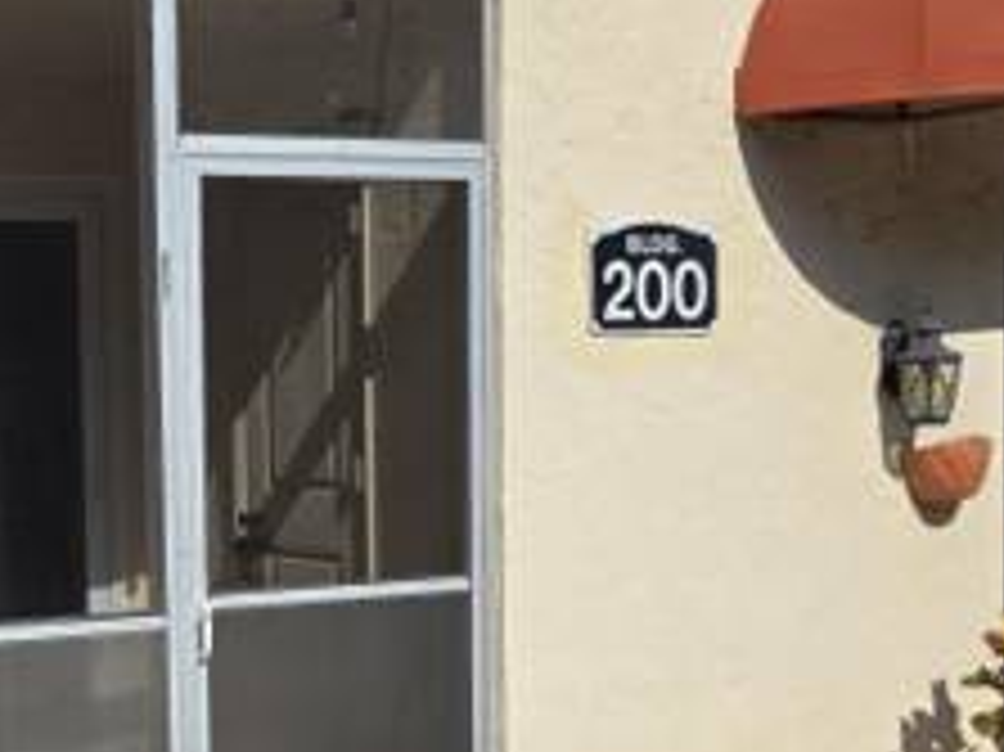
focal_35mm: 66
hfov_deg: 27.2
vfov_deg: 22.1
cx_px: -77
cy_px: 534
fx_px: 1913
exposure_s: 1/3151
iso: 25
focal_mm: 5.4
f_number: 1.8
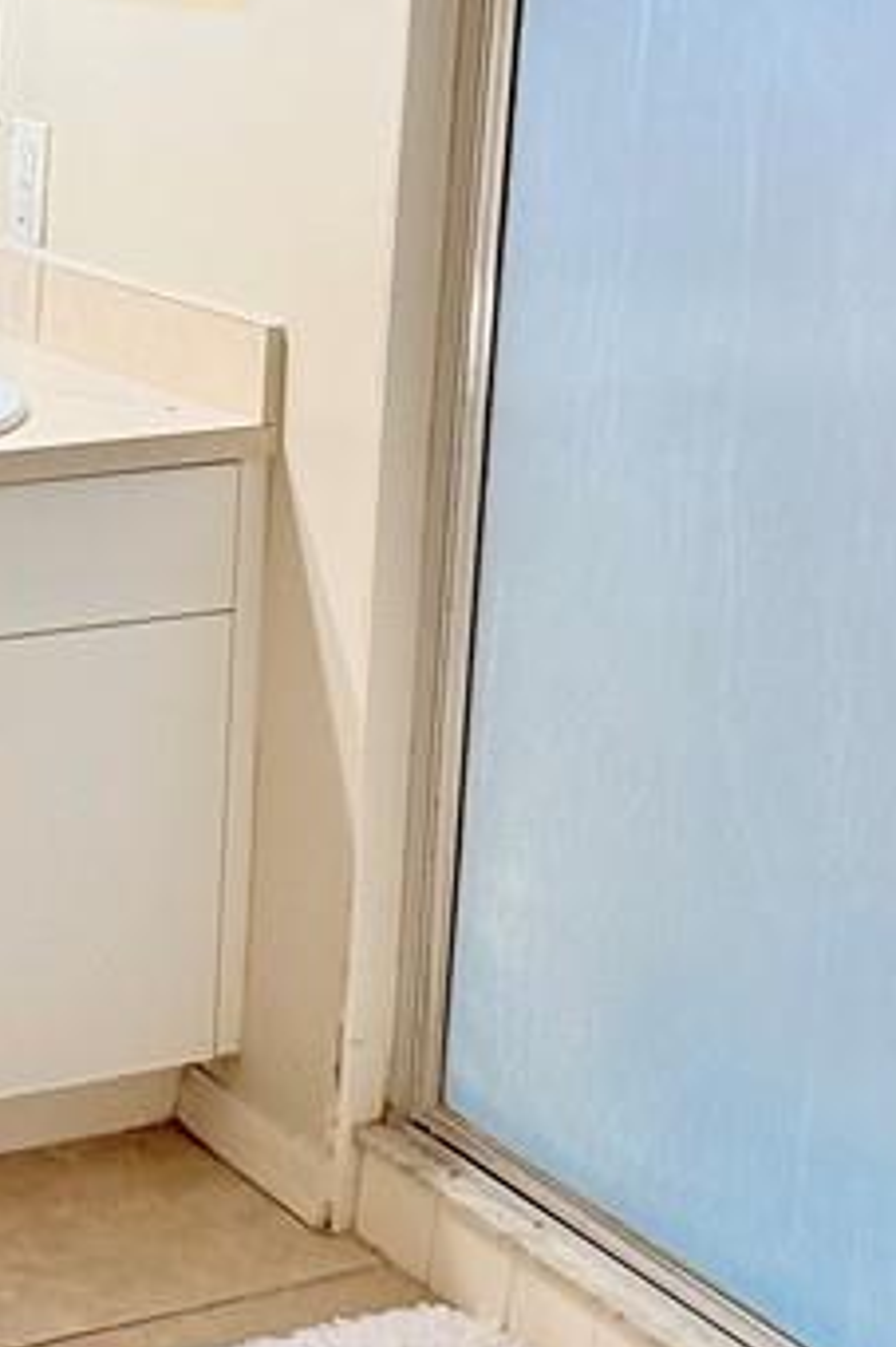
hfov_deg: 16.1
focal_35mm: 75
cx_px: -576
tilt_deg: -9.4
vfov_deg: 26.5
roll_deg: -0.2
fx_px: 2803
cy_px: 249
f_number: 1.78
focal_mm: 6.76
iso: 160
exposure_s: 1/240
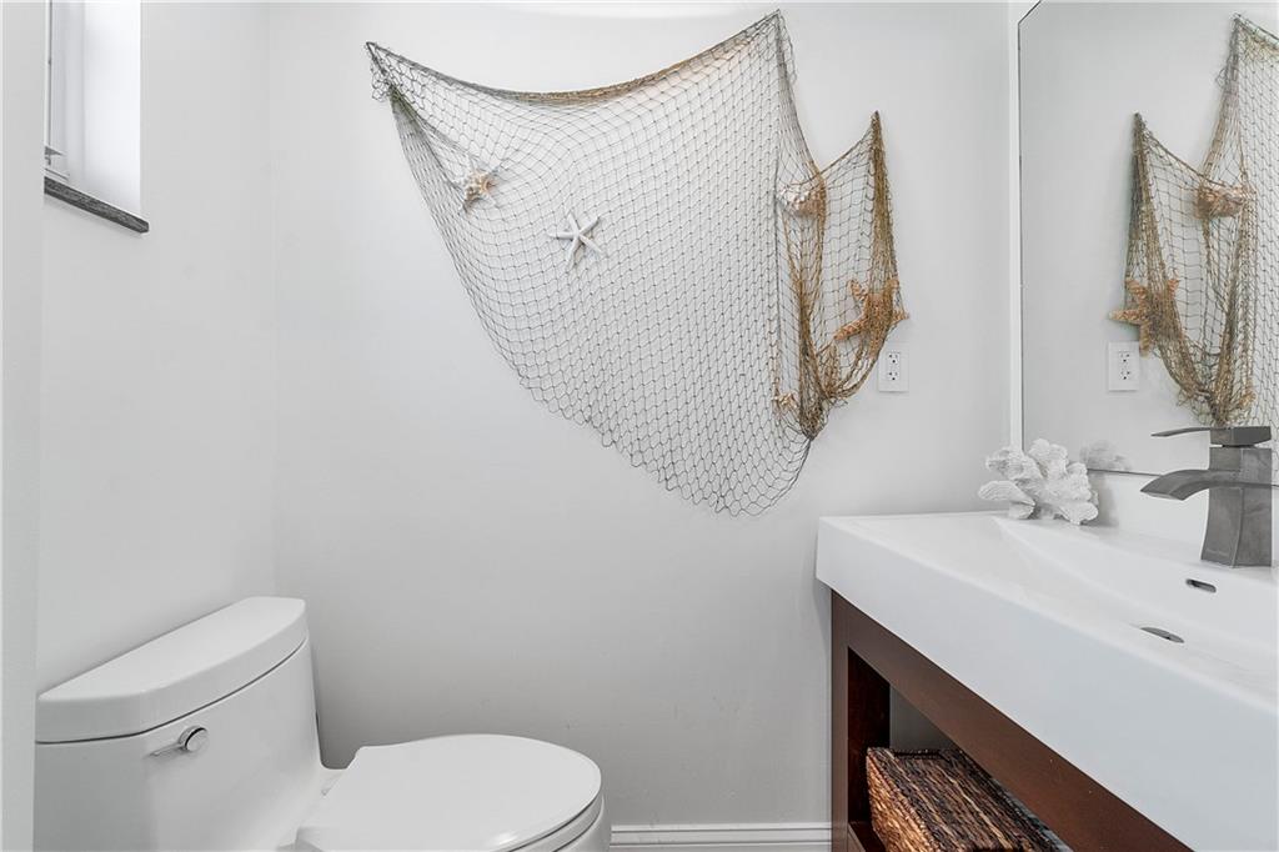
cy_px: 426
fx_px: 533
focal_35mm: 15
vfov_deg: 77.3
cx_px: 640
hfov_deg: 100.4
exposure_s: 1/3
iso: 160
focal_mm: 10
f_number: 11
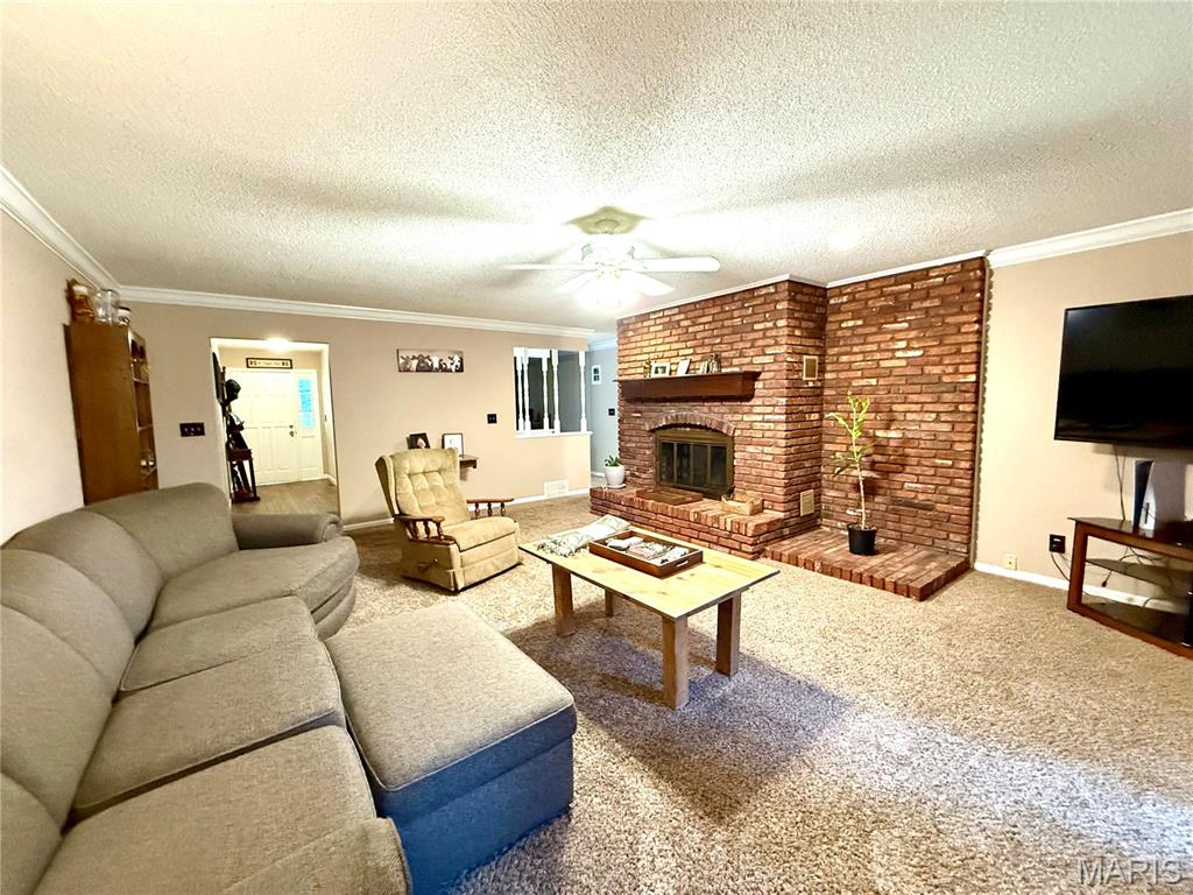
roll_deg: +2.1
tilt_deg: -3.7
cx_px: 596
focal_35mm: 14
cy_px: 448
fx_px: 482
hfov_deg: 102.1
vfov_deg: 85.7
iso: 800
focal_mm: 2.22
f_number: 2.2
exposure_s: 1/60
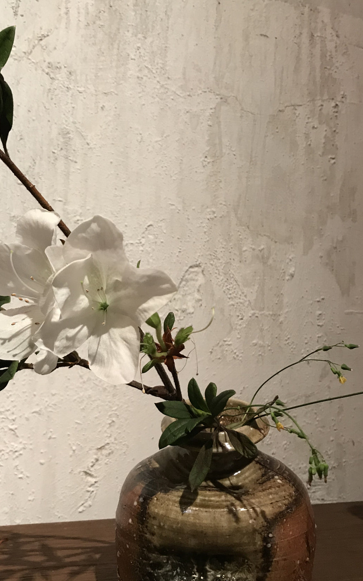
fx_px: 570
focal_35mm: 36
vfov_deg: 54.0
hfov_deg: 35.1
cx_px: 134
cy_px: 305
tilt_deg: +1.6
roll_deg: -1.8
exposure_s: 1/15
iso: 40
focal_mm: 3.99
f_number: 1.8
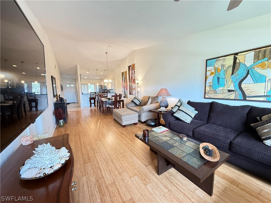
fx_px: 110
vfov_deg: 85.7
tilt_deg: -6.9
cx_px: 136
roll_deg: +1.0
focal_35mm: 14
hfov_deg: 102.1
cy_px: 102
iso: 500
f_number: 2.2
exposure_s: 1/60
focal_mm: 2.22
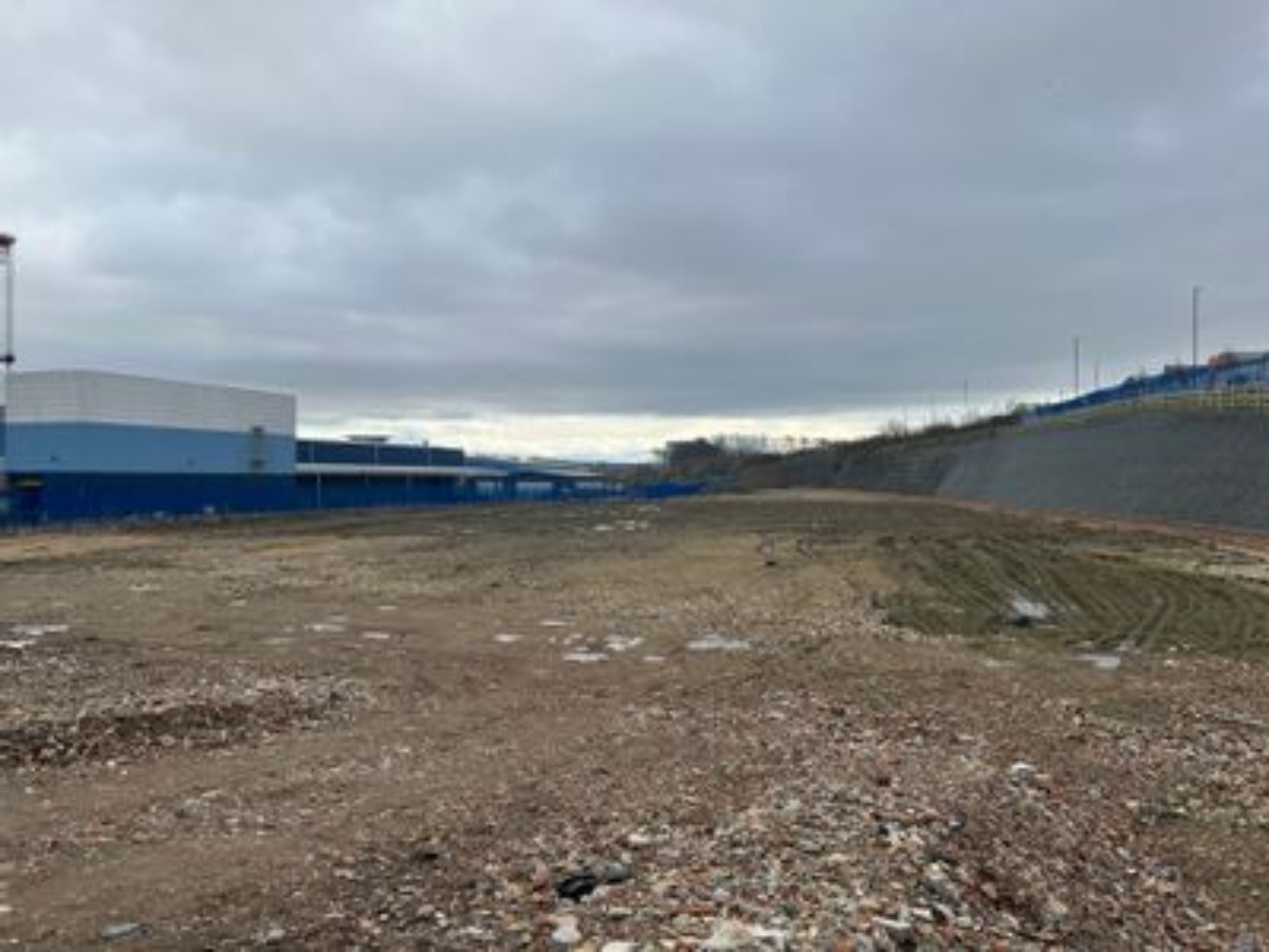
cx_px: 634
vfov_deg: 53.1
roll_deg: +2.1
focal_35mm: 26
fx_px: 953
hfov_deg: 67.3
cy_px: 476
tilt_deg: +0.9
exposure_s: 1/2208
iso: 50
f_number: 1.5
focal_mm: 5.7
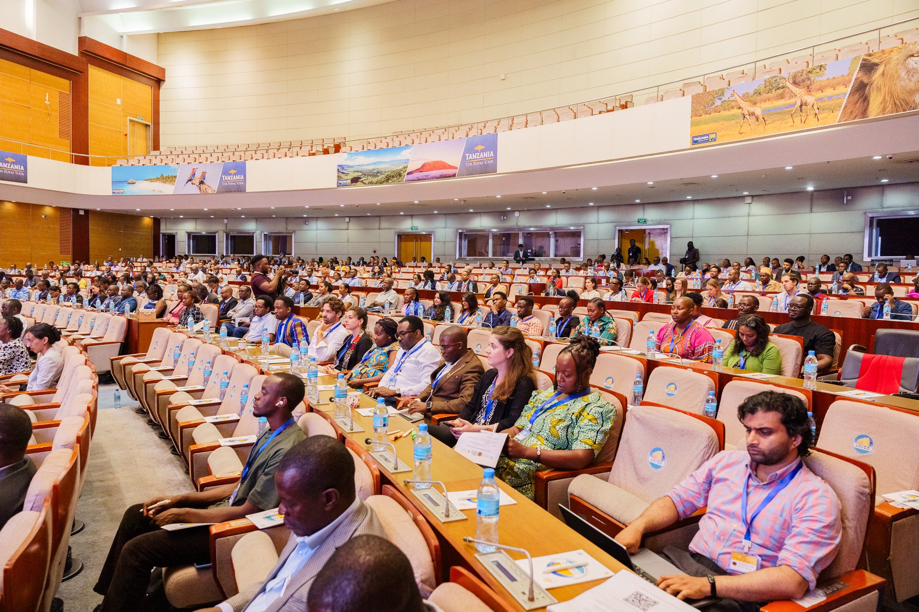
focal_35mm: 24
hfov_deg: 73.7
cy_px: 306
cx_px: 460
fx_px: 613
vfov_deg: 53.1
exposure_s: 1/250
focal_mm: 24
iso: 3200
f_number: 4.5
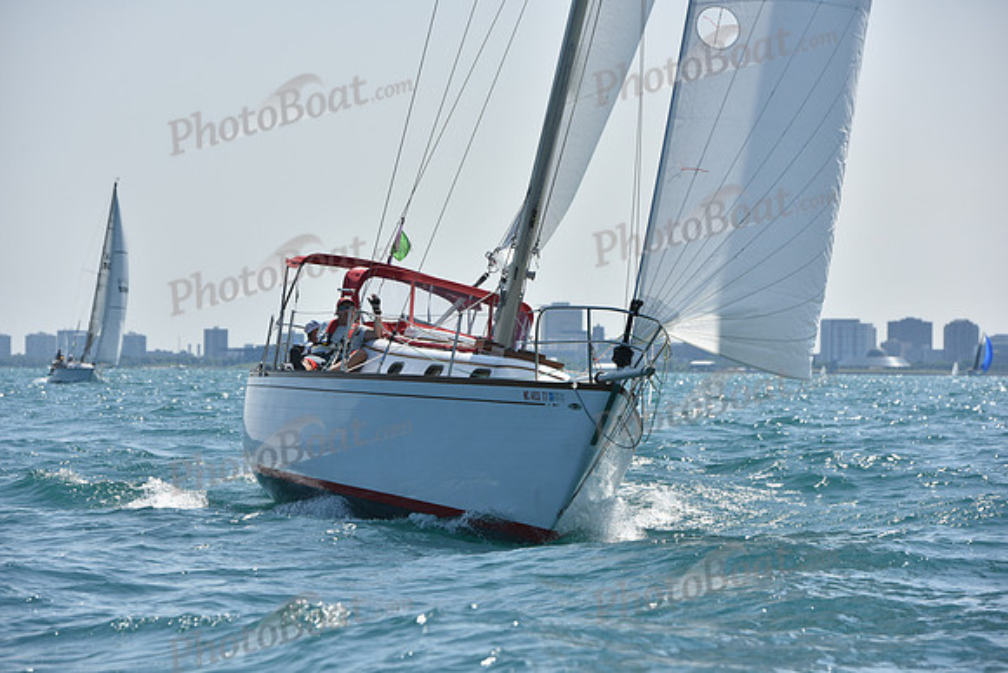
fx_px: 4761
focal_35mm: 170
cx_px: 504
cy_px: 336
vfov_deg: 8.1
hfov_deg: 12.1
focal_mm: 170
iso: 250
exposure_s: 1/1250
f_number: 8
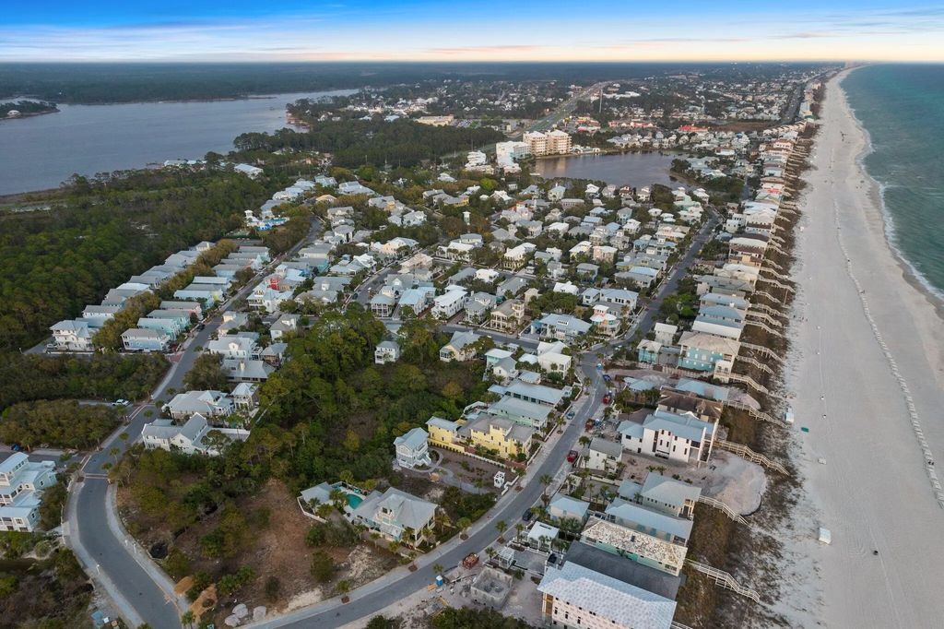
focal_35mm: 22
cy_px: 314
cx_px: 472
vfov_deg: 57.2
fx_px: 577
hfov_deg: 78.6
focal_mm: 8.38
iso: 100
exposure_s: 1/30
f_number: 2.8
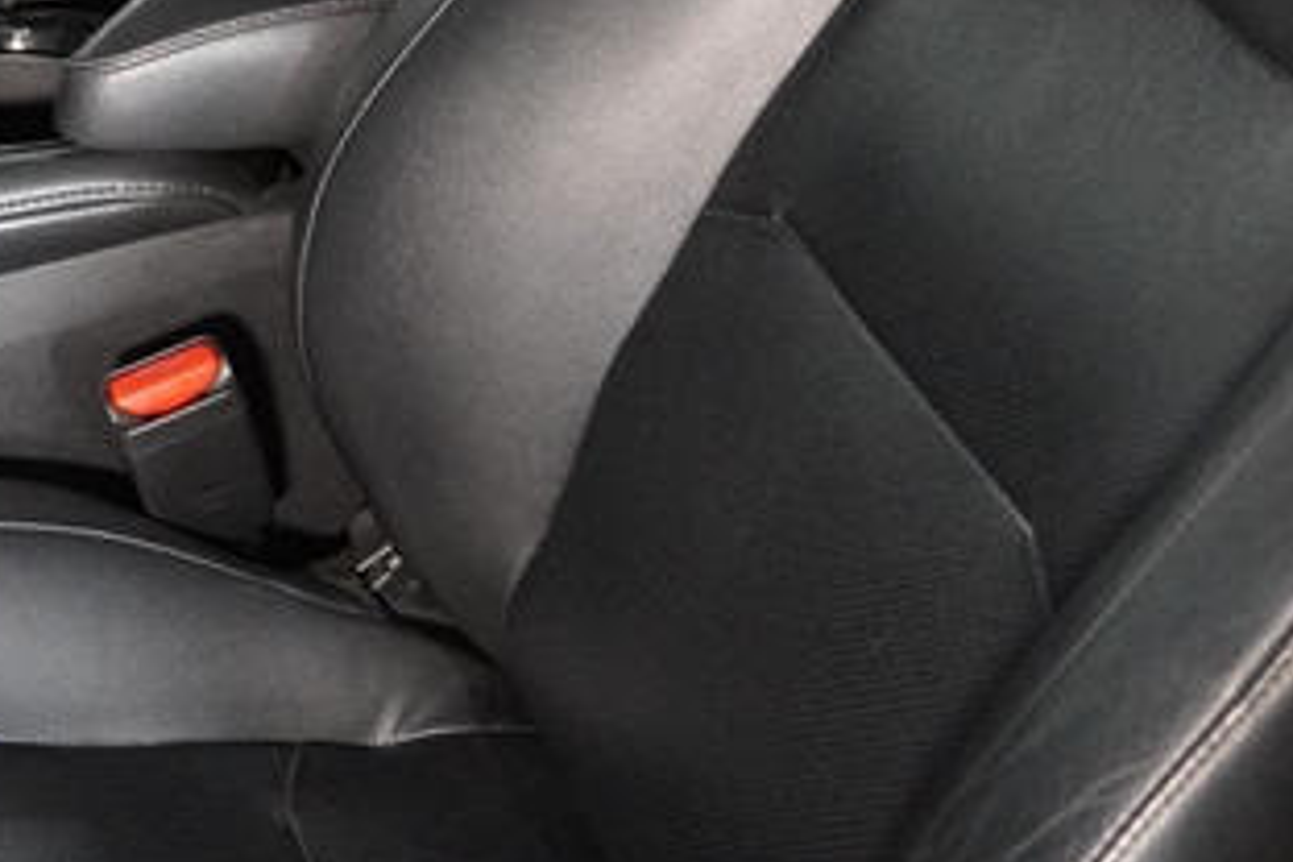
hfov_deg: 24.0
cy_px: -325
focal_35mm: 84
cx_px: 303
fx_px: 3004
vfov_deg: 15.4
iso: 5000
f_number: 2.8
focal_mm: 17
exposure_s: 1/160
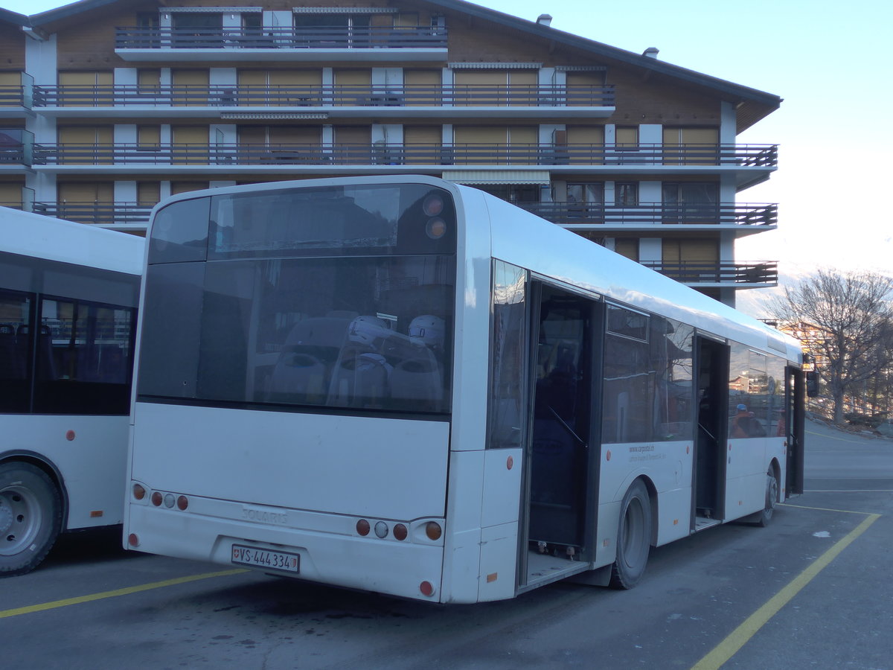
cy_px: 335
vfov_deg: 36.8
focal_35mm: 39
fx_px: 1006
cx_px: 446
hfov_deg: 47.9
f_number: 2.5
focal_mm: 8
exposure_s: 1/500
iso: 160
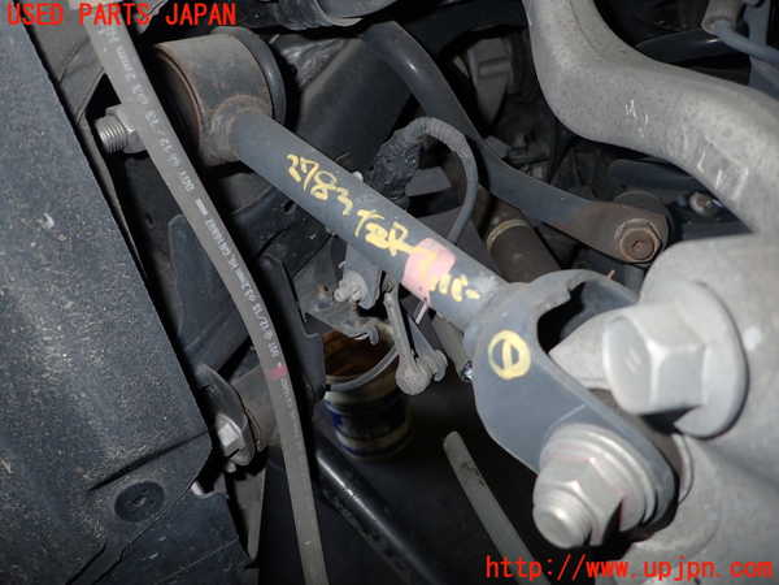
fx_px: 563
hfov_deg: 69.4
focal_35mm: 25
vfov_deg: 54.9
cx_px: 390
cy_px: 292
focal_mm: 4.5
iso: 200
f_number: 5.6
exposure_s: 1/30
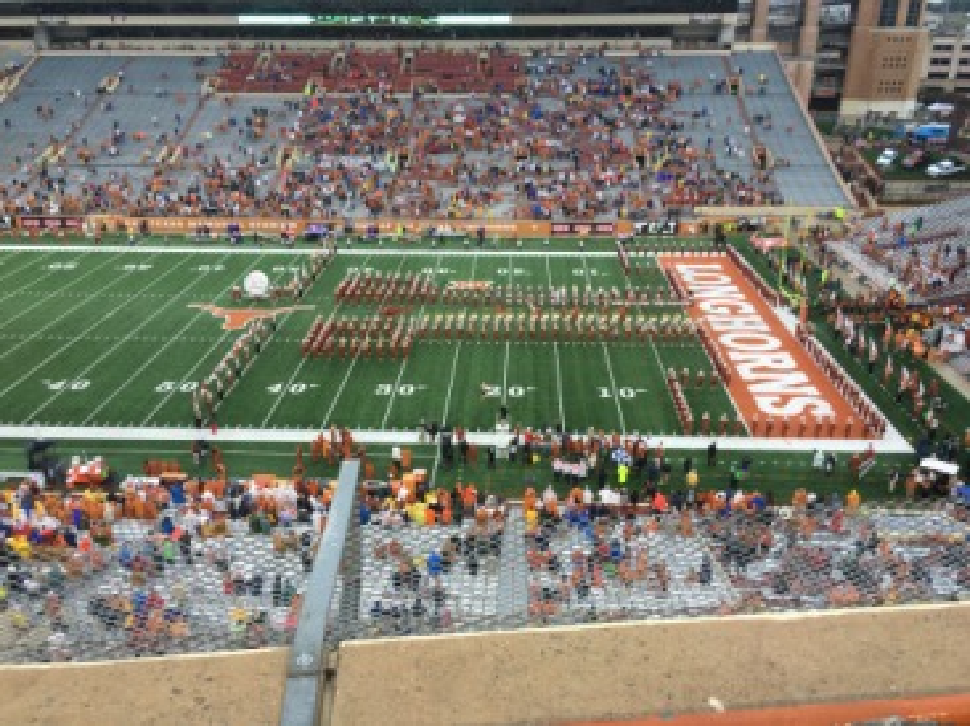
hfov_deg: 61.7
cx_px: 485
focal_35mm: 29
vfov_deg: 48.2
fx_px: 812
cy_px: 363
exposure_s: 1/120
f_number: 2.2
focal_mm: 4.15
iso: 40
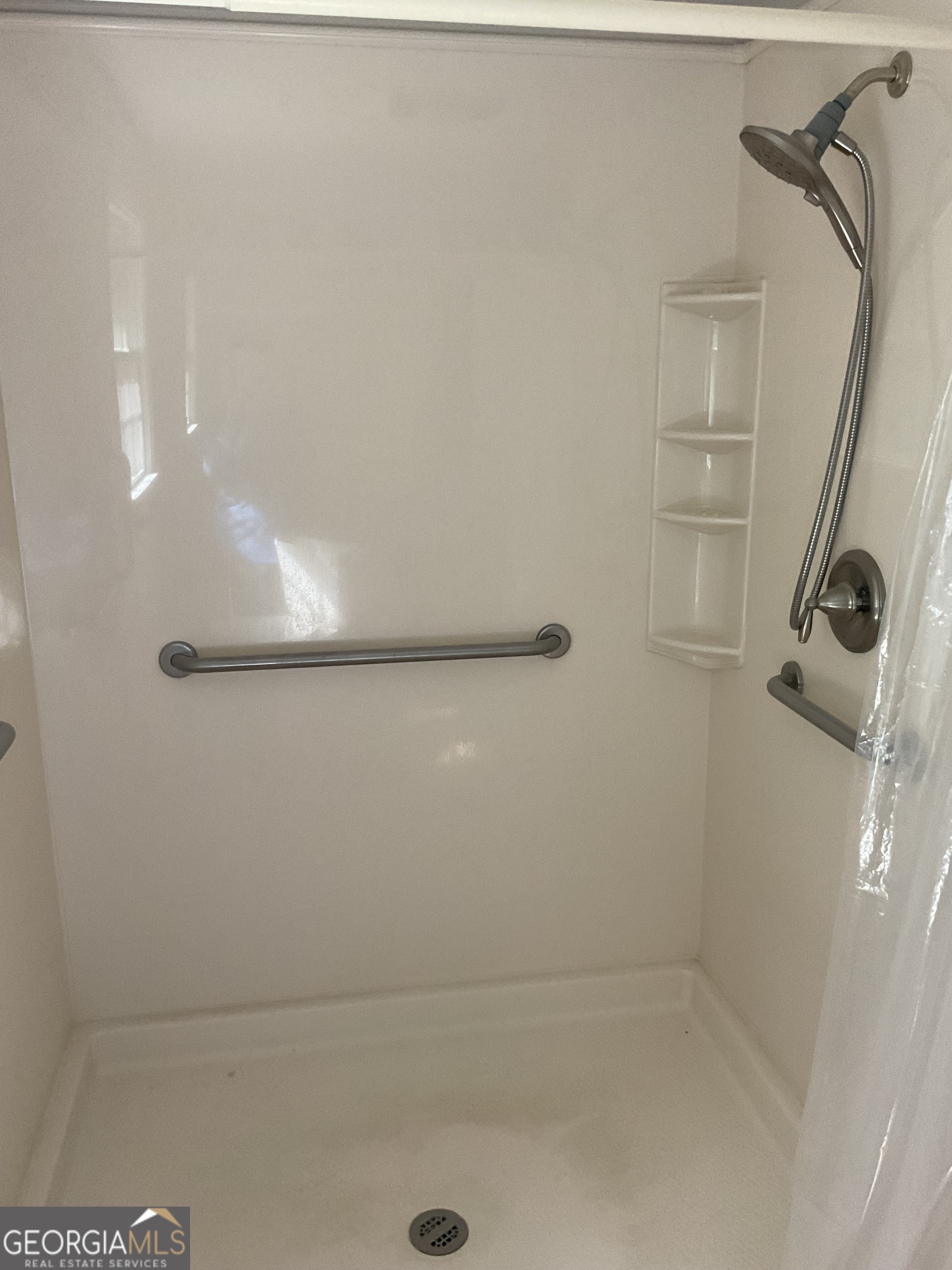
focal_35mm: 29
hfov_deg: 48.2
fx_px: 1063
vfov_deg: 61.7
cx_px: 476
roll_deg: +0.6
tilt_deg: -16.3
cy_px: 635
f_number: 1.8
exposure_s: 1/60
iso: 125
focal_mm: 3
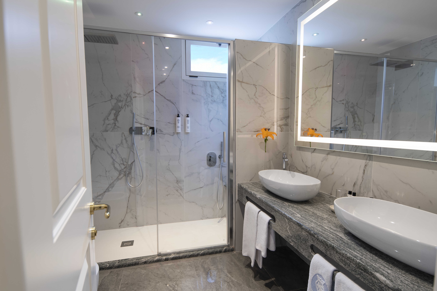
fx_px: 218
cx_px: 218
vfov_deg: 67.4
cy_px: 146
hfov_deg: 90.0
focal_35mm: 18
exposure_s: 1/20
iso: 160
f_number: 4
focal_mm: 12
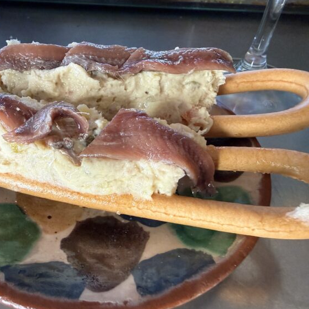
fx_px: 293
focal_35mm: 29
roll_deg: -0.4
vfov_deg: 55.6
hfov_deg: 55.0
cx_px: 115
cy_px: 153
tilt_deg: -44.2
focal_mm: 2.22
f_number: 2.2
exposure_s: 1/60
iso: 400
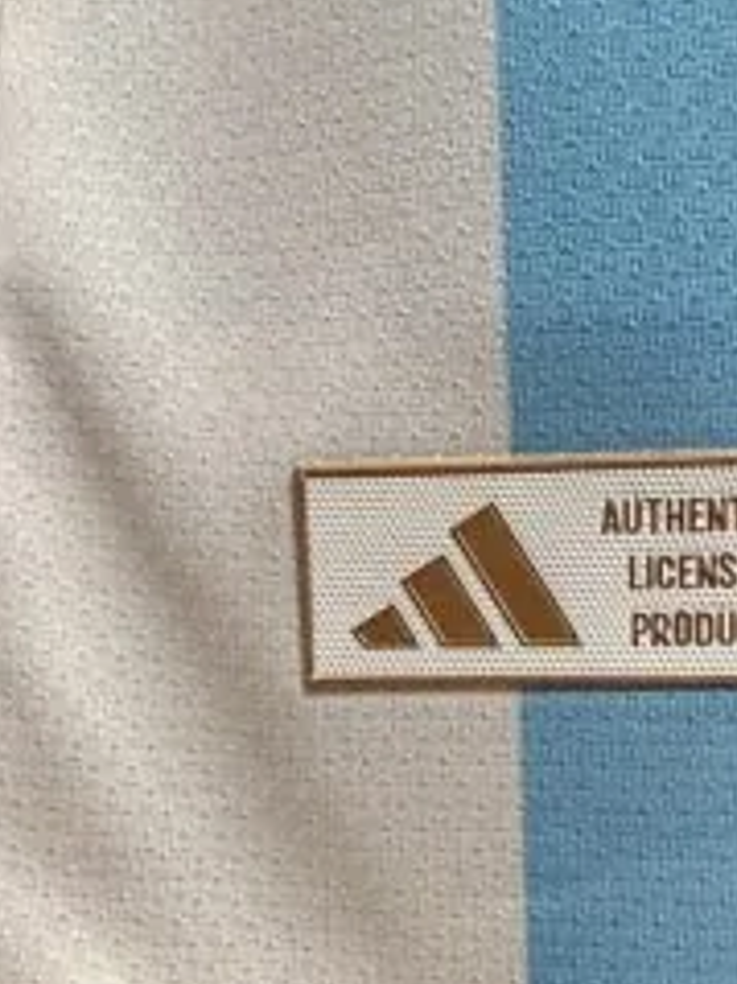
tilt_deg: -11.0
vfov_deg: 35.8
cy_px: 838
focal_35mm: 51
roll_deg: -0.5
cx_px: 436
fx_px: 1449
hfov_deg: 28.5
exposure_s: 1/50
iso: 250
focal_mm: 2.22
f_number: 2.2
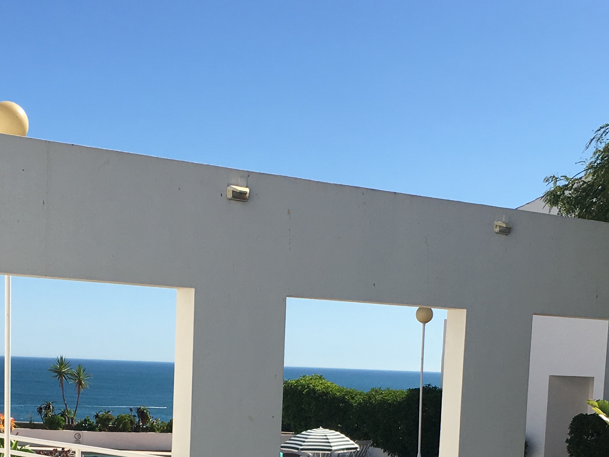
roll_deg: -1.9
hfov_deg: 26.6
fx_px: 1284
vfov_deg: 19.3
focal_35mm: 73
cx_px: 245
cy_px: 506
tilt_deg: -6.7
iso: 25
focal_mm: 4.15
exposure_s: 1/1972
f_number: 2.2
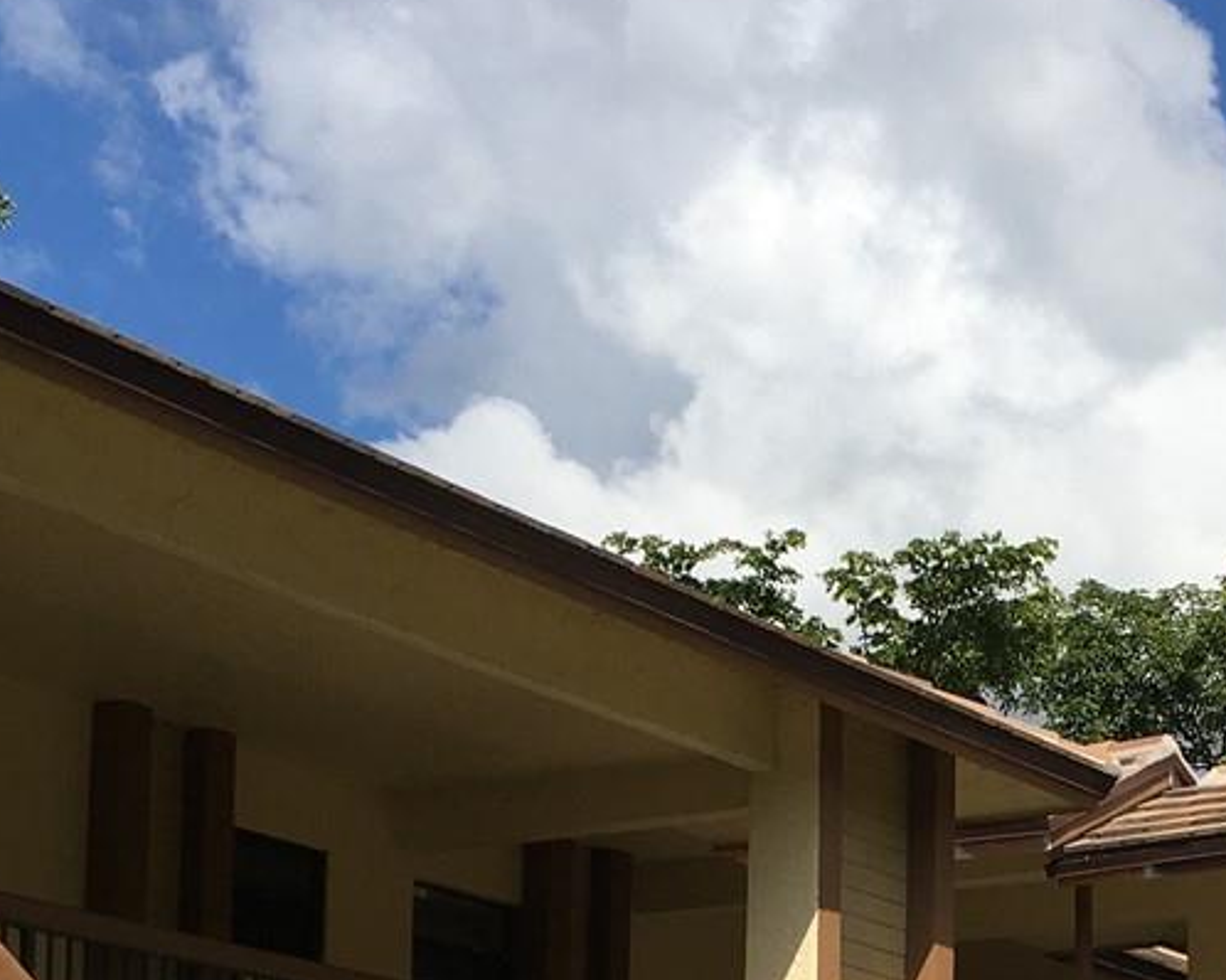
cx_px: 1024
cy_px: 1204
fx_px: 3301
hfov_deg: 20.7
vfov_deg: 16.2
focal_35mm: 91
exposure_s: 1/2404
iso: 25
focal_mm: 4.15
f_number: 2.2
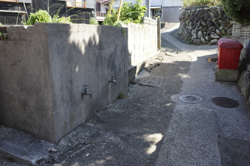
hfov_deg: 65.5
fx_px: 194
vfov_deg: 46.4
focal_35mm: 28
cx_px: 125
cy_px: 83
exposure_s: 1/200
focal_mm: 18.3
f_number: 4
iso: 200
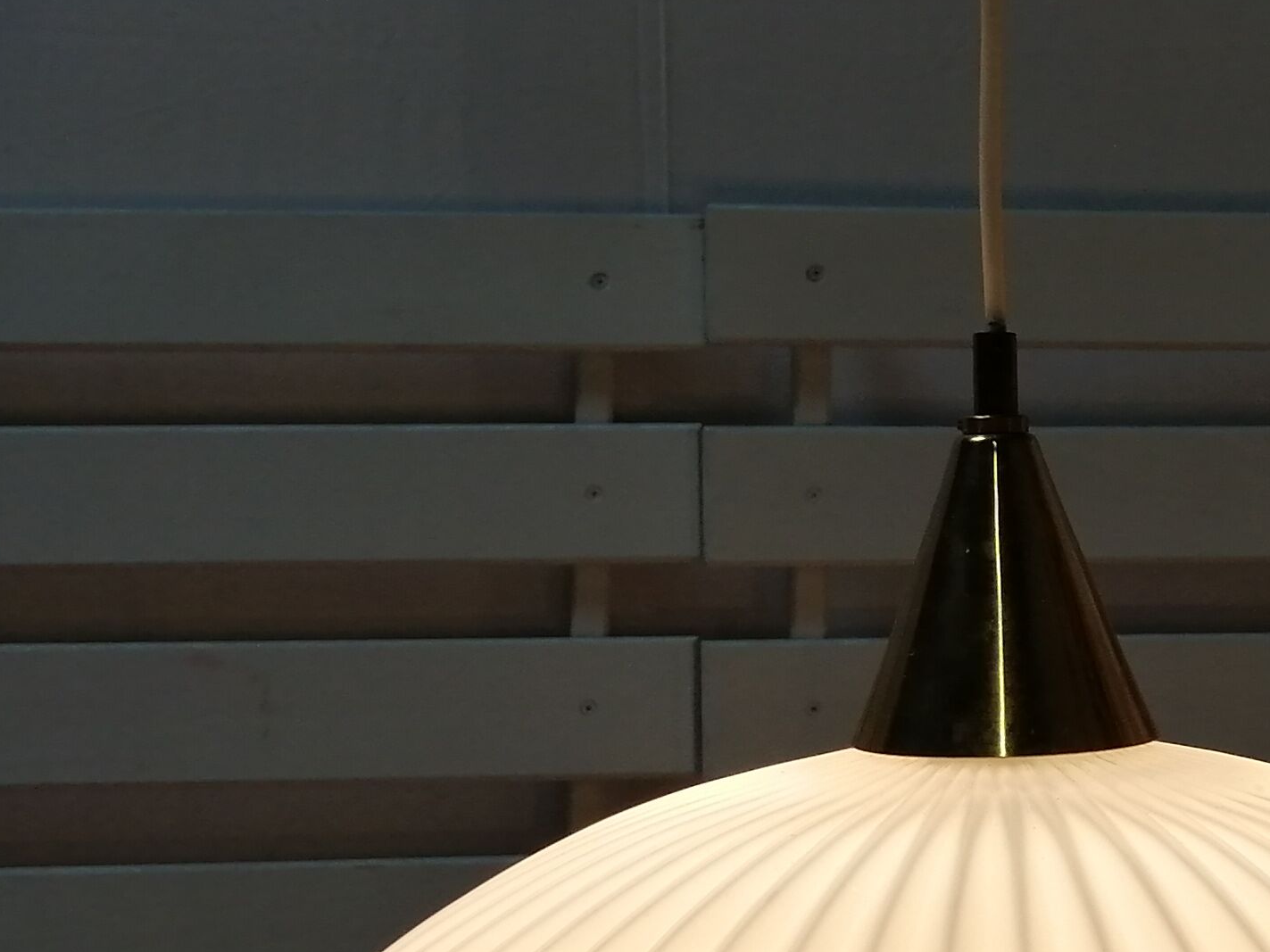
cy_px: 511
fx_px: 2788
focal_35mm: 76
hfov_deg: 25.3
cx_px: 963
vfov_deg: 19.4
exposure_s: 1/189
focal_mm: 3.46
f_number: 1.8
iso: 50
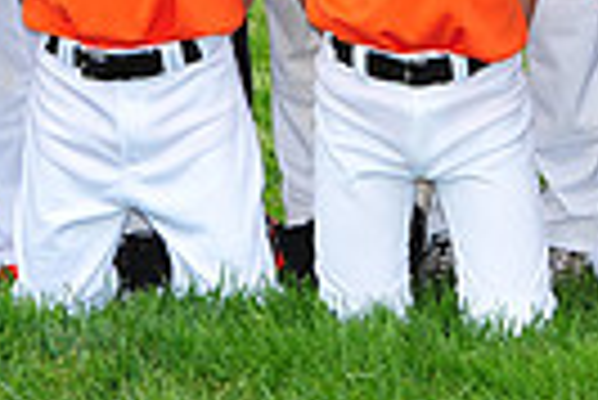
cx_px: 517
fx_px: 5787
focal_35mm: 348
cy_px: -378
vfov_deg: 3.9
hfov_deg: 5.9
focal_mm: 80
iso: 400
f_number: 8
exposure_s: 1/200
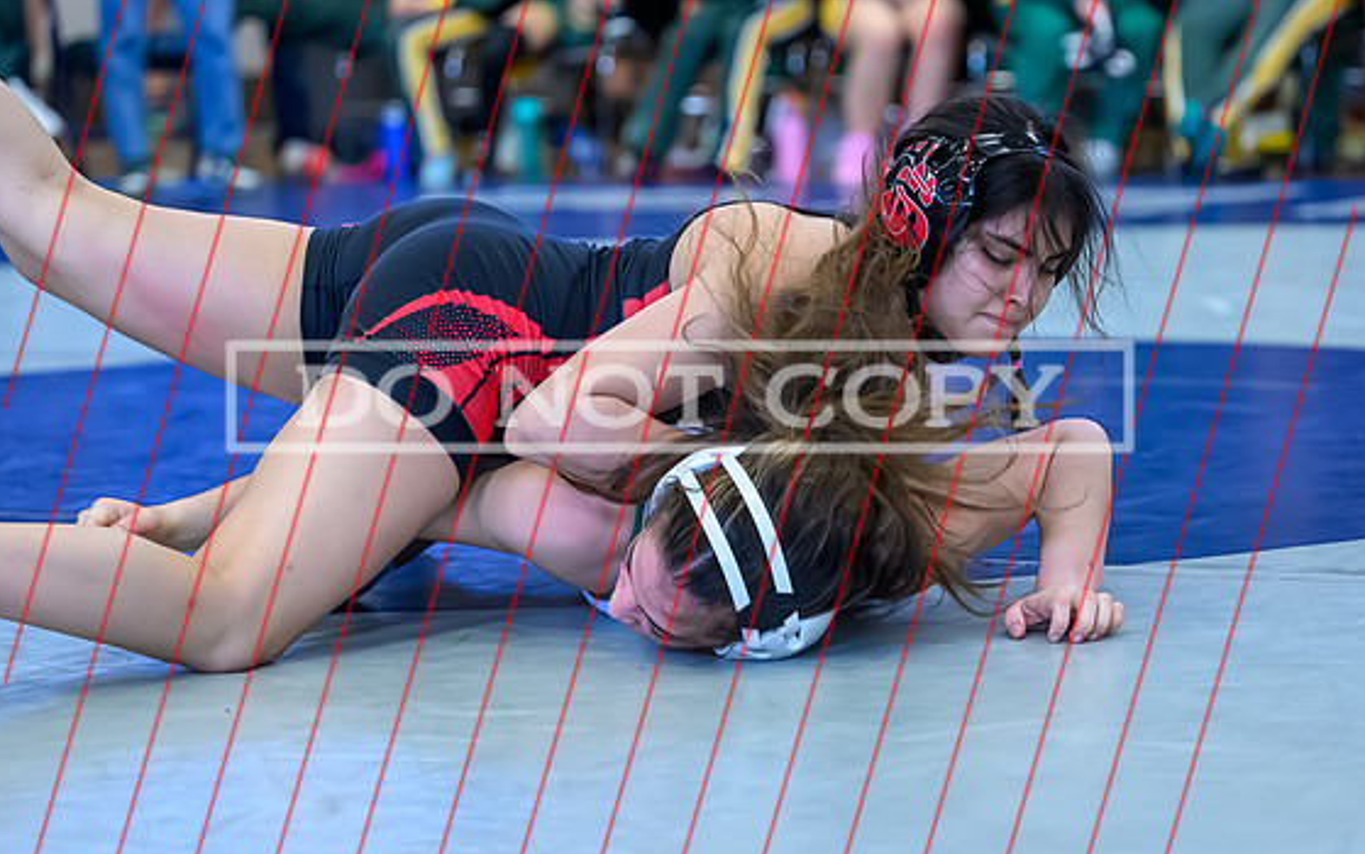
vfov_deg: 11.0
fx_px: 4429
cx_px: 775
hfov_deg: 17.5
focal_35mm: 119
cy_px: 394
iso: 6400
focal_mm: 79
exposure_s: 1/640
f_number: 2.8
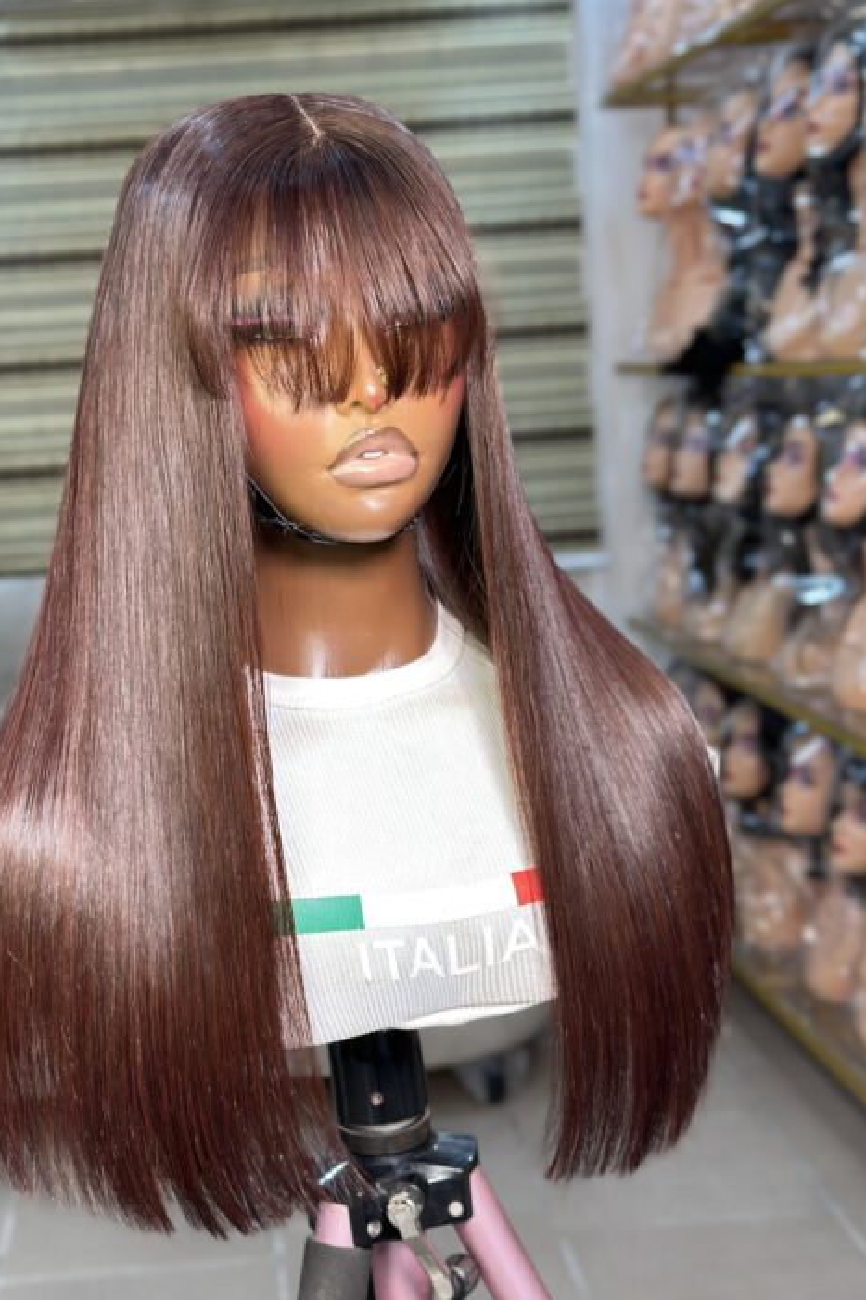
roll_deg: +4.2
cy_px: 621
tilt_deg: -7.0
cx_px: 343
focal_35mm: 57
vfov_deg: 35.1
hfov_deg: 23.7
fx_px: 2058
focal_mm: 6.86
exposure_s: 1/113
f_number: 1.78
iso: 64
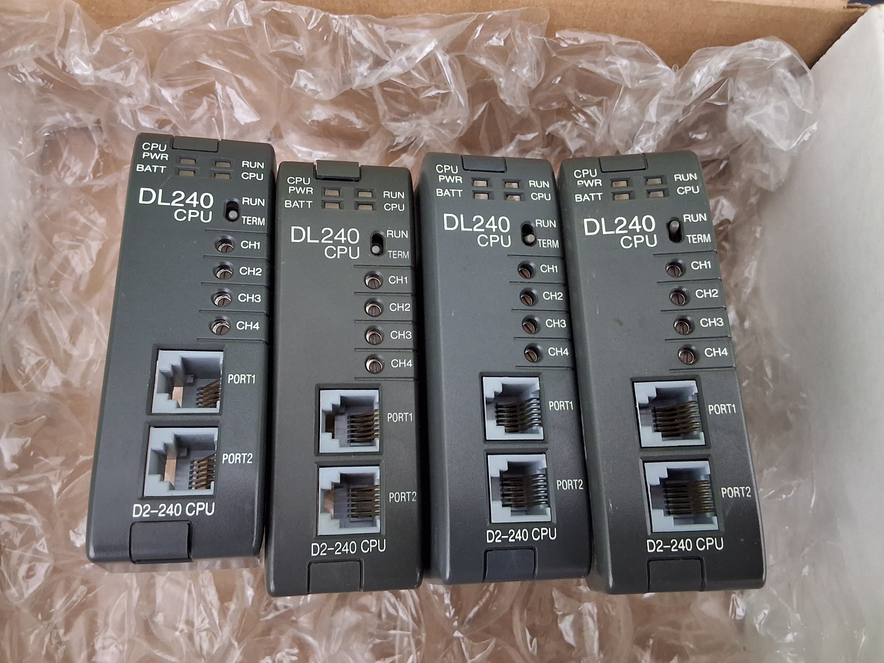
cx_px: 442
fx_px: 715
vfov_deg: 49.7
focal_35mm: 28
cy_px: 332
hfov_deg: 63.4
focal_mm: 2.91
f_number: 1.9
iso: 500
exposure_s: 1/20
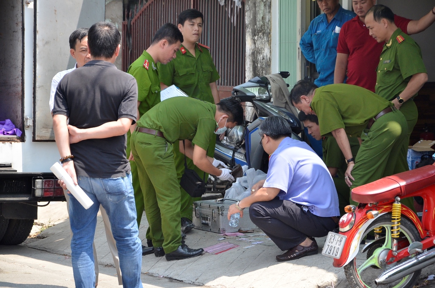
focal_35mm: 158
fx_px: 1899
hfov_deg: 13.1
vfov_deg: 8.7
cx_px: 218
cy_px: 144
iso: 800
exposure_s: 1/800
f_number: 7.1
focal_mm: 105
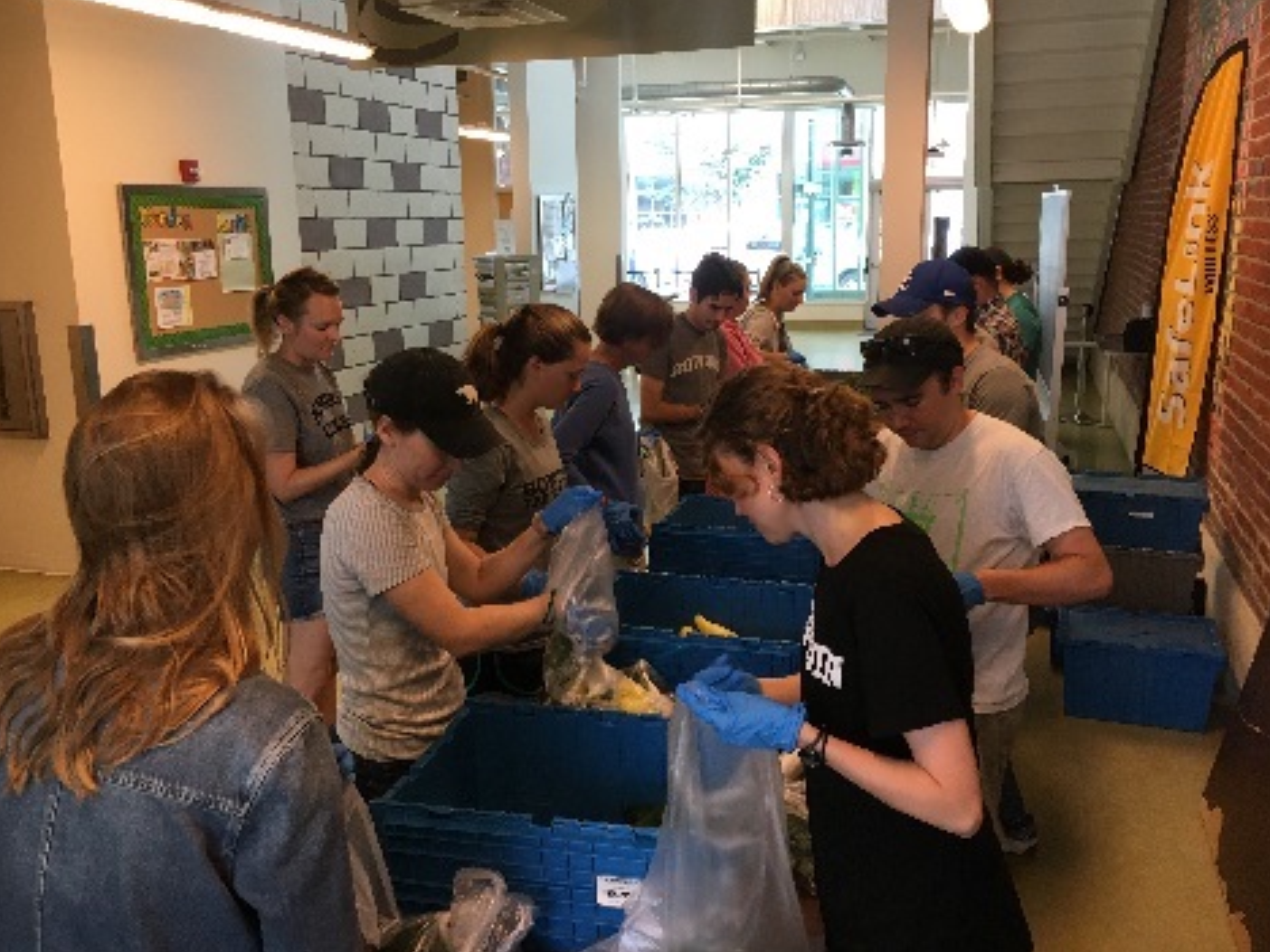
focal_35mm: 31
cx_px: 662
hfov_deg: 58.3
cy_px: 452
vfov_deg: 45.4
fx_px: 1137
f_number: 2.2
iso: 80
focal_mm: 4.15
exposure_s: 1/30
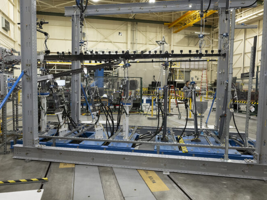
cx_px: 125
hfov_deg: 65.3
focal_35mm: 27
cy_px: 98
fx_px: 208
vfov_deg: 51.3
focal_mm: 24
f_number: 5.6
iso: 3200
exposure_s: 1/125
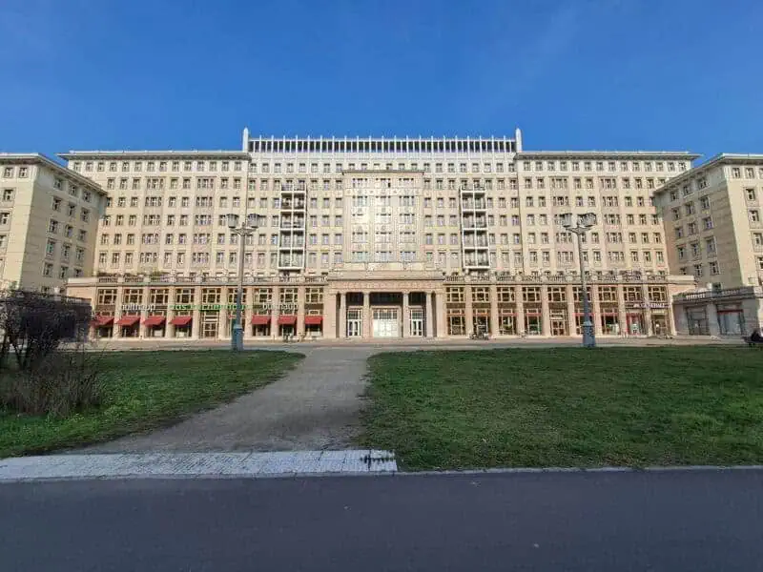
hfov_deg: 106.2
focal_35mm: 13
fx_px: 287
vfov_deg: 89.9
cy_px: 286
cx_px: 382
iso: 40
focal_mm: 1.4
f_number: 2.2
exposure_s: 1/1686
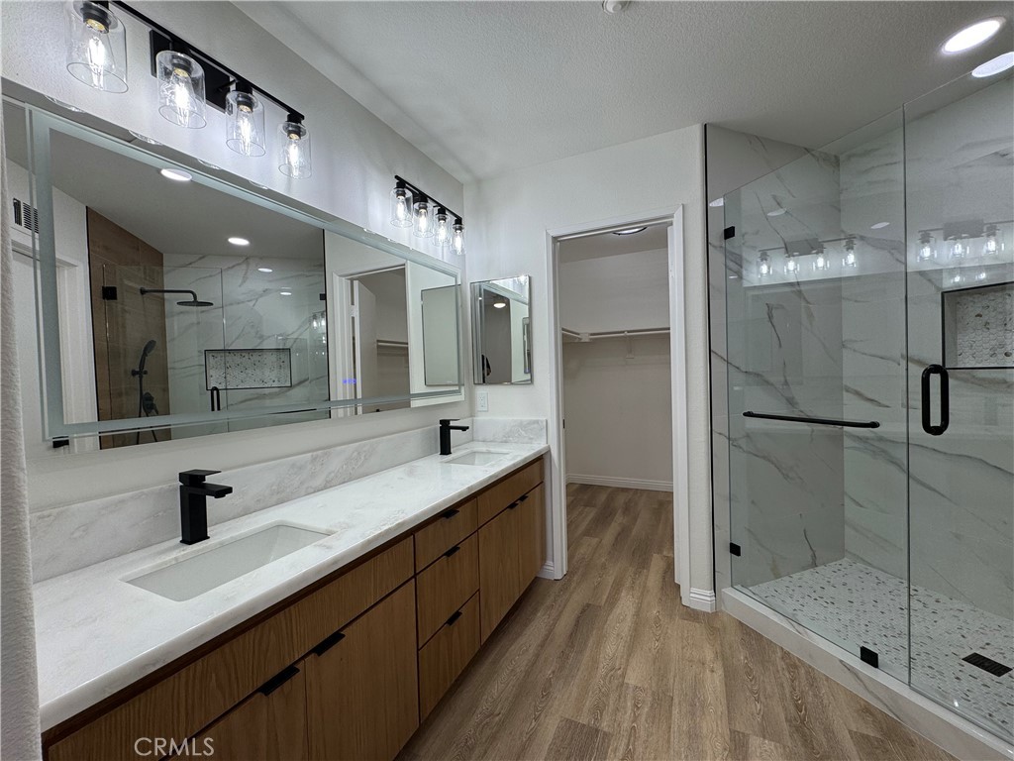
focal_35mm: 14
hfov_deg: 102.1
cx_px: 507
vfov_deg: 85.7
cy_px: 380
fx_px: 410
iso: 40
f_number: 2.2
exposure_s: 1/163
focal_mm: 2.22
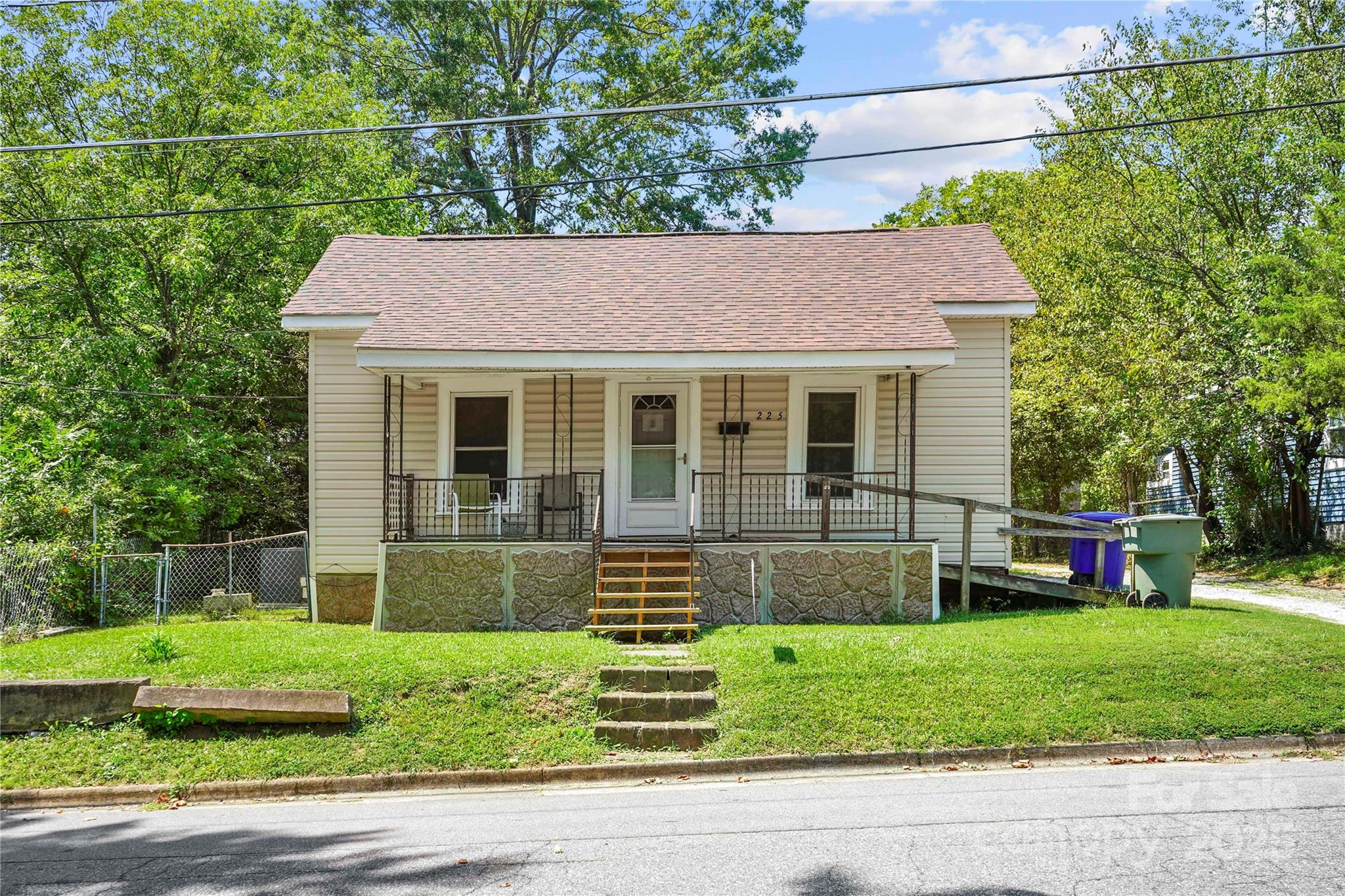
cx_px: 672
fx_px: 1158
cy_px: 448
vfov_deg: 42.3
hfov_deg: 60.3
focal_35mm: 31
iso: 100
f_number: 8
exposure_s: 1/125
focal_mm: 31
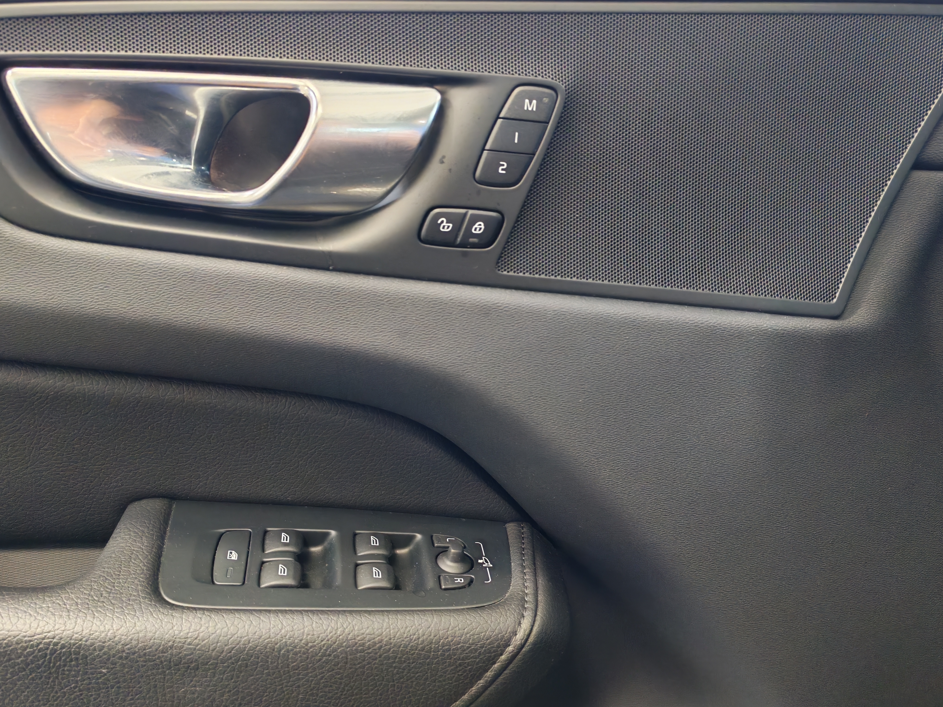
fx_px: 872
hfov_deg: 56.8
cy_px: 354
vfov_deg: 44.2
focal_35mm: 32
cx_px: 472
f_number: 1.9
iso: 2006
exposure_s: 1/60
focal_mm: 6.12
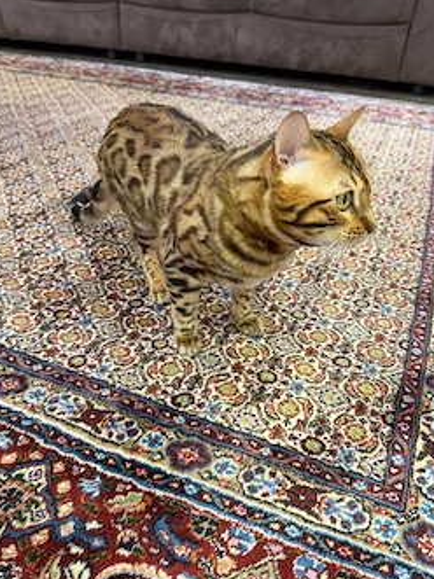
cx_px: 224
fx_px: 485
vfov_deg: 61.6
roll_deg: -2.4
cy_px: 266
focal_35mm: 29
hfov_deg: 48.2
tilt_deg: -31.5
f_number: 1.78
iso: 250
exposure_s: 1/50
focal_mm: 6.76
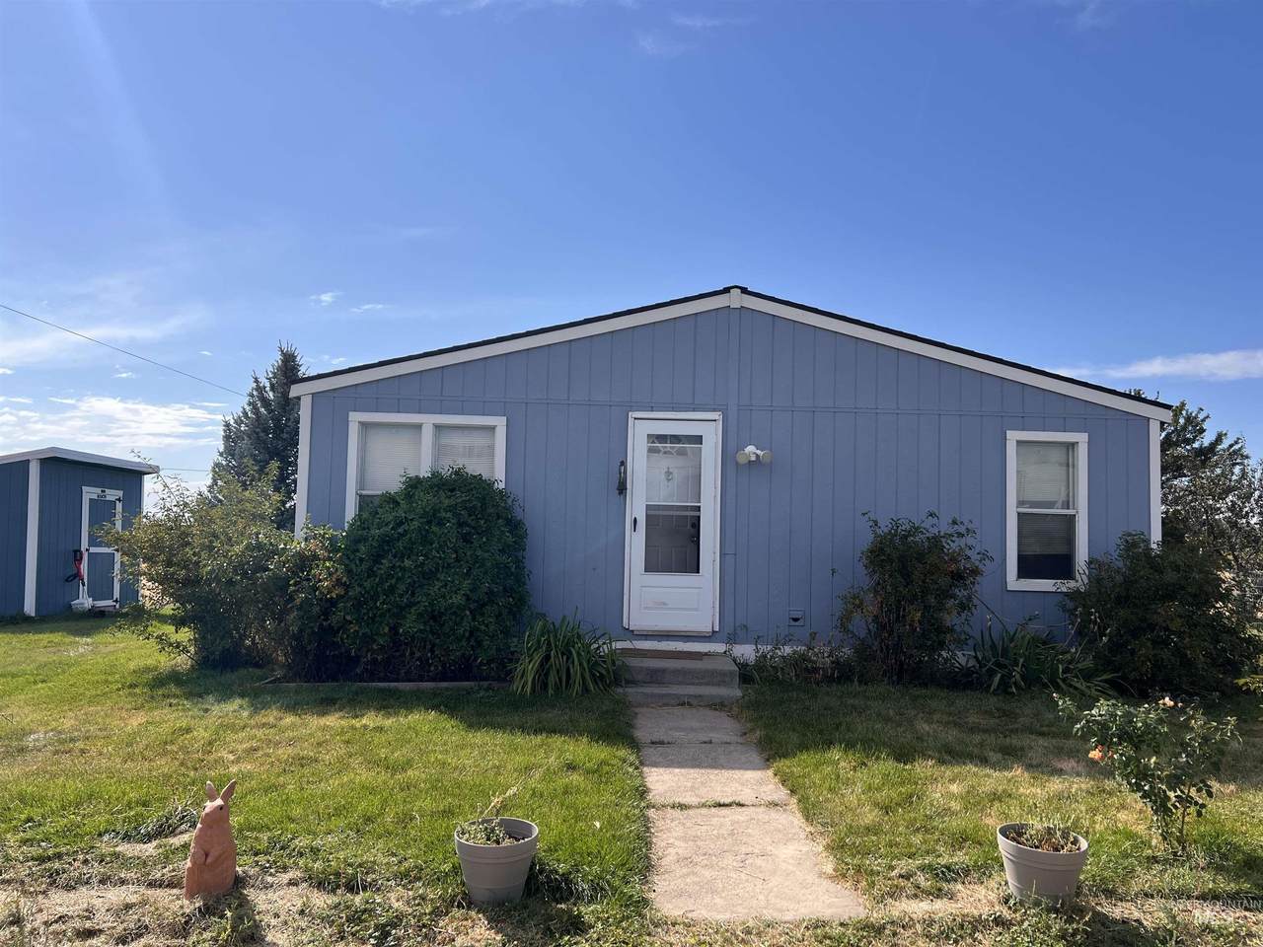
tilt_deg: +3.6
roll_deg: -1.4
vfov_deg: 53.1
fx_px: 949
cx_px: 632
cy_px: 474
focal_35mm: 26
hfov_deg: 67.3
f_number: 1.5
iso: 50
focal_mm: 5.7
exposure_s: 1/5076
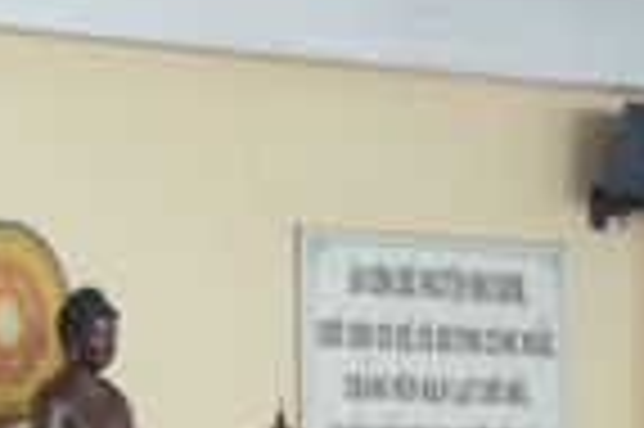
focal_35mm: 286
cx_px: -464
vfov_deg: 4.8
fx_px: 5110
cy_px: 687
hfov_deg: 7.0
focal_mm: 63
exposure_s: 1/125
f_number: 2.8
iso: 2500
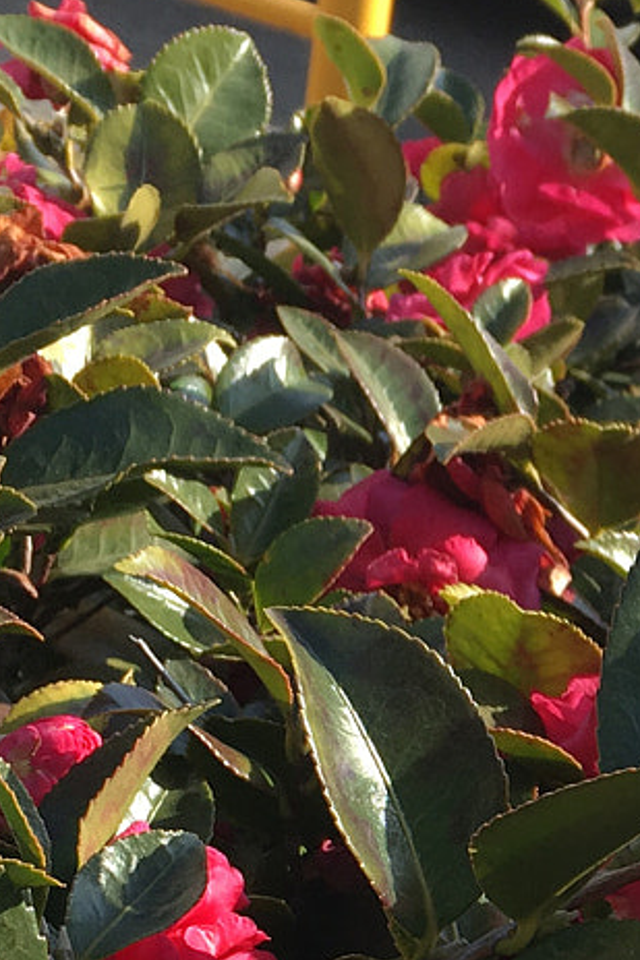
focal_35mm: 104
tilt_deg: -22.8
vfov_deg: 19.1
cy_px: 948
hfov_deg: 12.4
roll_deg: -13.6
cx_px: 1000
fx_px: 2775
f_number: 2.2
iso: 25
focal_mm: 4.15
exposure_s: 1/509
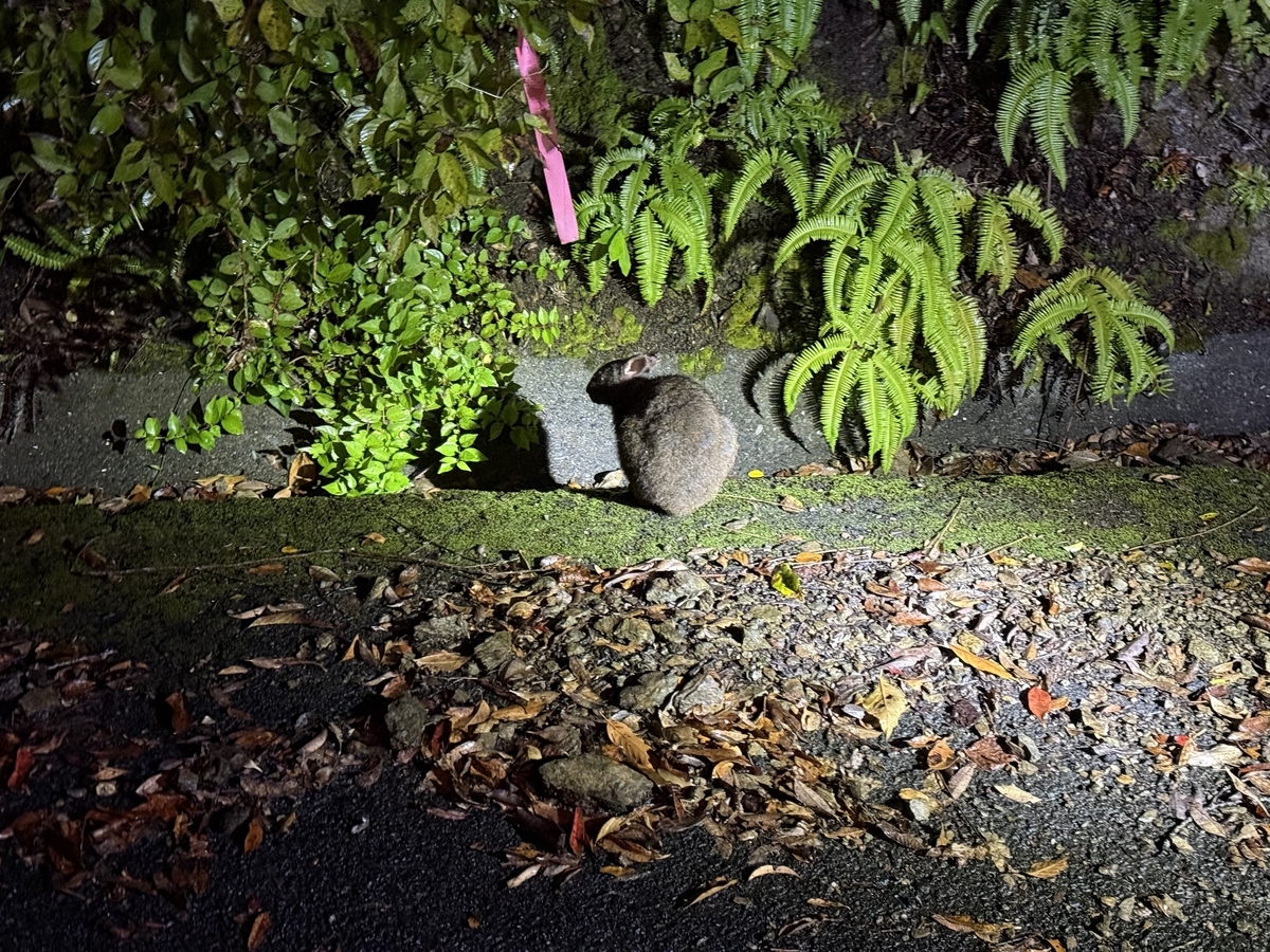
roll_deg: -2.1
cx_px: 635
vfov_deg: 30.3
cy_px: 476
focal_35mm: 48
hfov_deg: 39.7
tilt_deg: -24.9
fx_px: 1761
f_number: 1.78
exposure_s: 1/30
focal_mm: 6.76
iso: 640
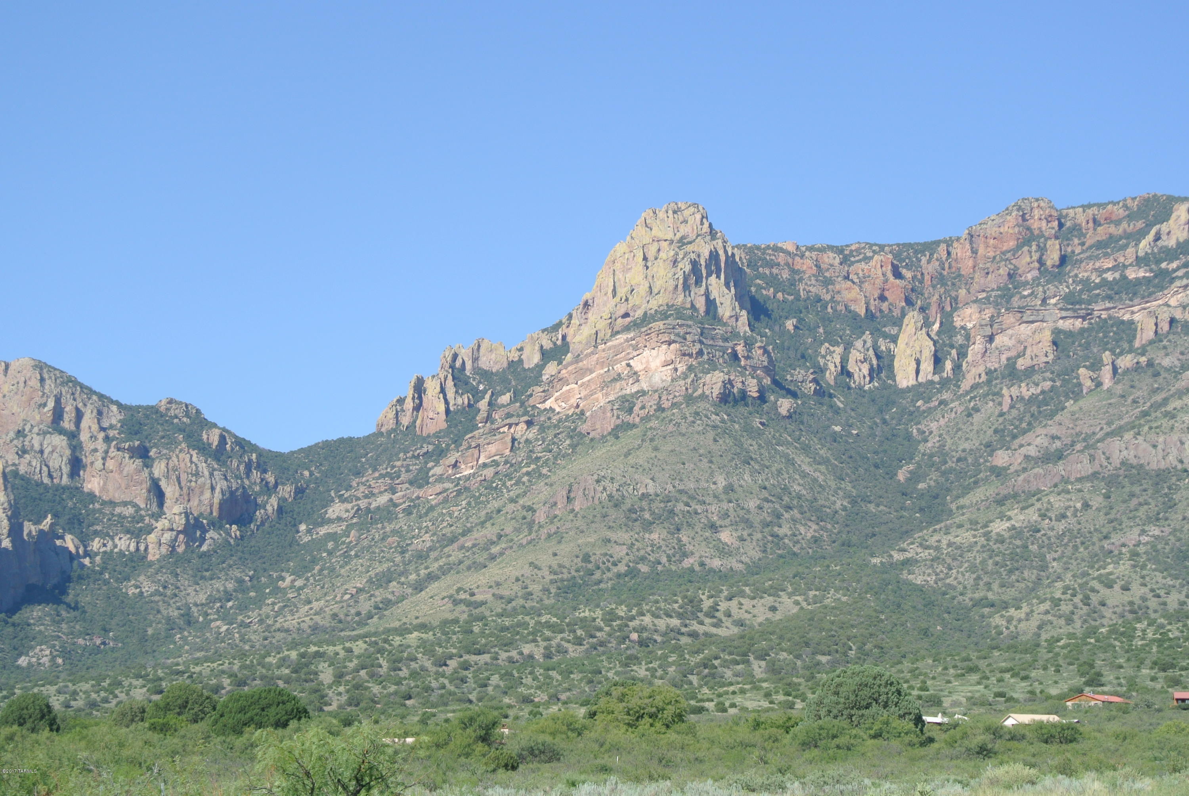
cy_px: 398
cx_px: 594
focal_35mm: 81
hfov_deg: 25.0
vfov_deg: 16.9
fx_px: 2678
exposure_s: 1/320
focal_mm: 30
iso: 100
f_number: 5.6
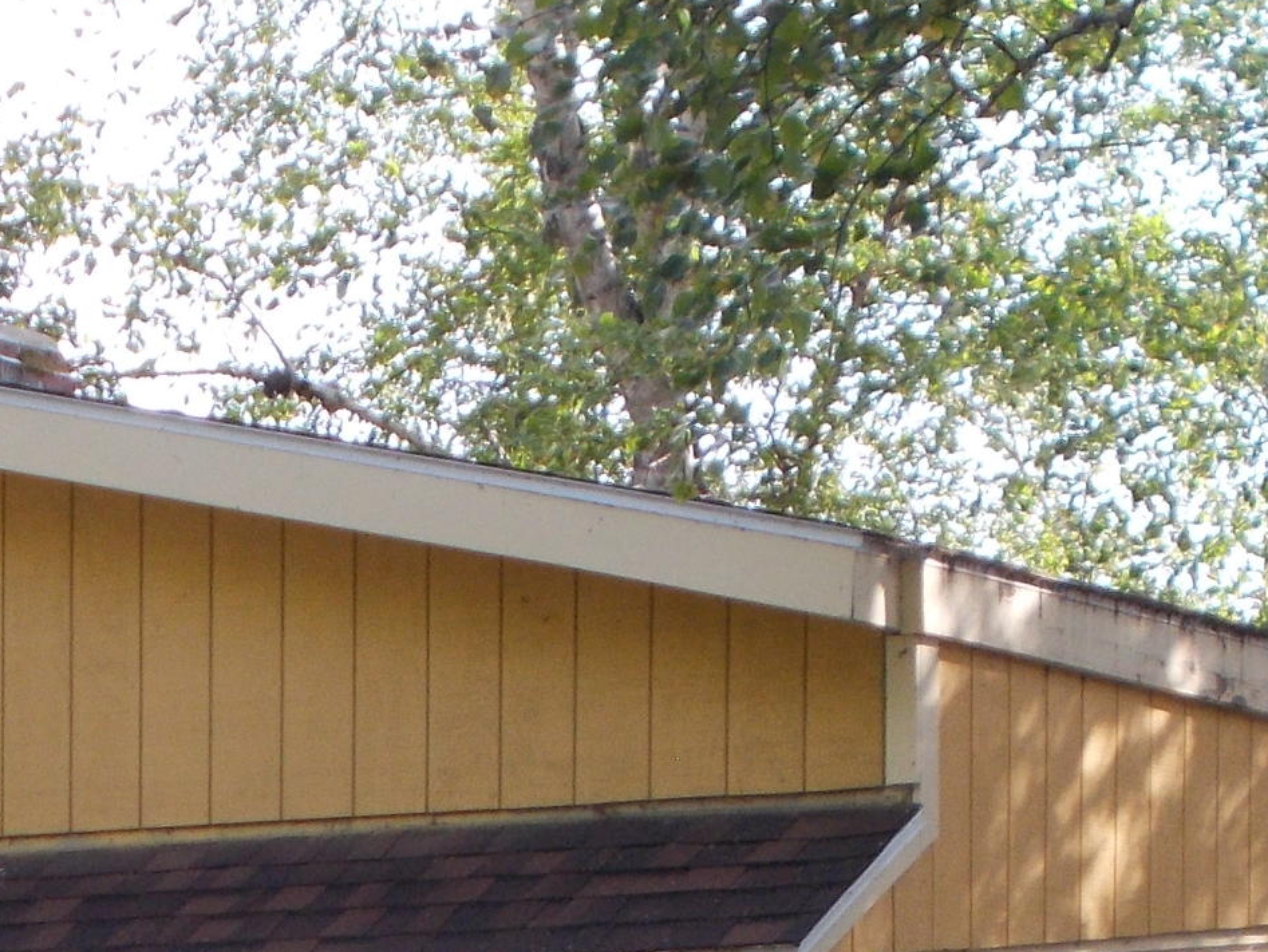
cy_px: 1351
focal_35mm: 209
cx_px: 64
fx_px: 7659
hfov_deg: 9.4
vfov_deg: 7.0
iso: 100
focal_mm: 11.8
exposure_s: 1/60
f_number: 5.3
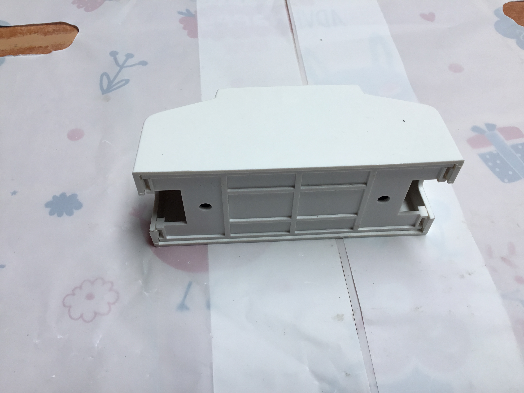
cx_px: 262
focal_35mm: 31
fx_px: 469
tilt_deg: -54.2
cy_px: 196
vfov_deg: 45.4
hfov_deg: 58.4
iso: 25
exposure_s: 1/131
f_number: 2.4
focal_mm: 3.3
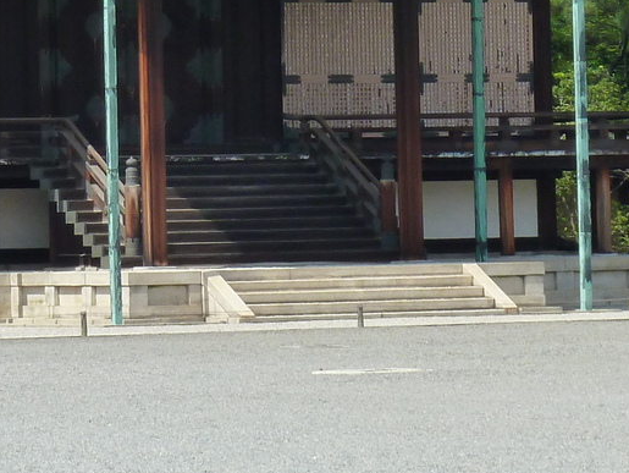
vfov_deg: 5.0
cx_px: 35
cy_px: -7
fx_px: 5419
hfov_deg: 6.6
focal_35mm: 298
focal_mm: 15.8
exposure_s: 1/400
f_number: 4.3
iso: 125
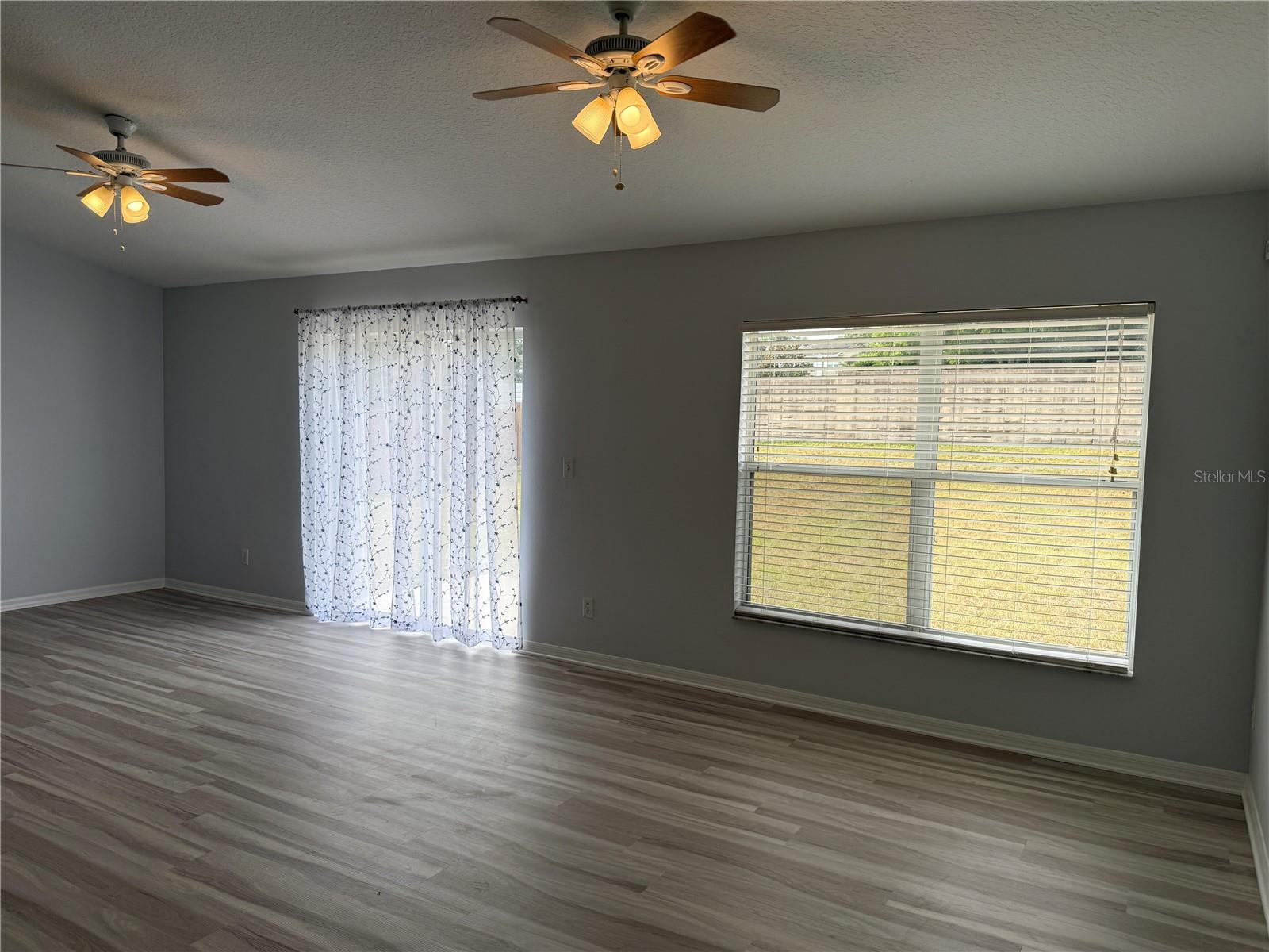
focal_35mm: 24
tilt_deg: -3.6
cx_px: 634
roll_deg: -2.0
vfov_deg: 56.8
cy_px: 476
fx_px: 880
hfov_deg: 71.6
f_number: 1.78
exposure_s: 1/888
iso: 80
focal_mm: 6.76
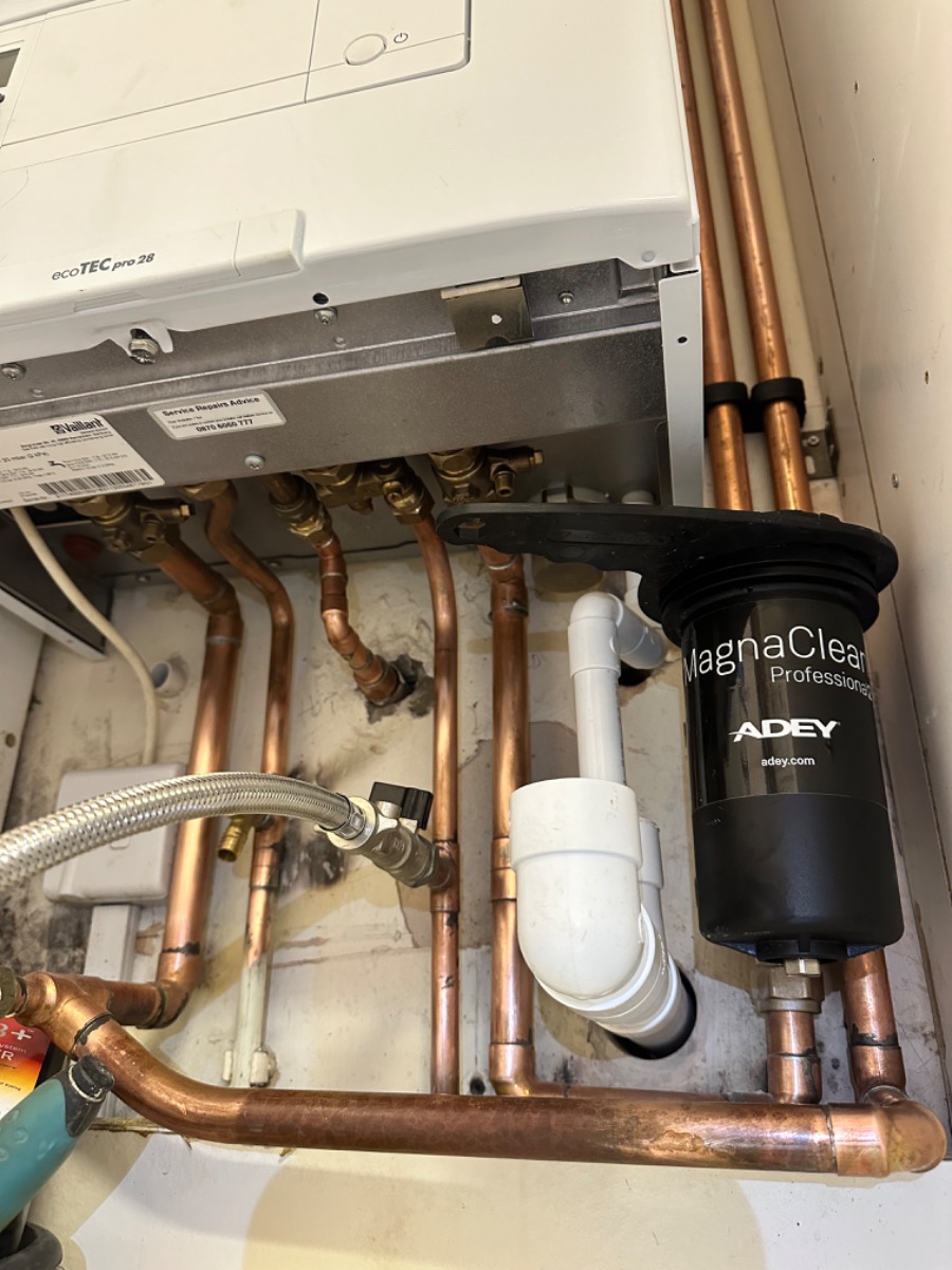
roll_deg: -1.2
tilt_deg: +24.5
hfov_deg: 56.8
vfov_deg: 71.6
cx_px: 476
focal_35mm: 24
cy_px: 635
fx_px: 880
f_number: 1.78
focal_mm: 6.86
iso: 500
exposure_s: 1/50
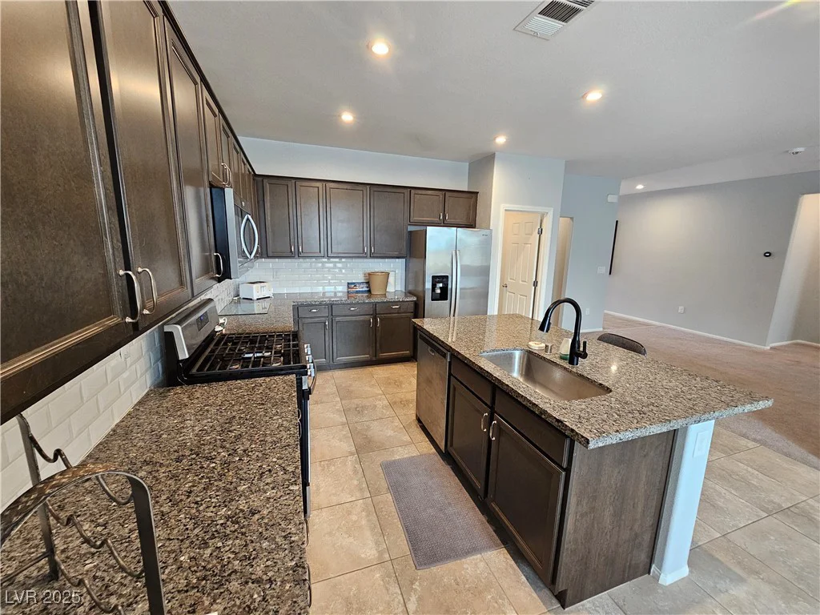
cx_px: 410
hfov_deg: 106.2
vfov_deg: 89.9
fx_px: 308
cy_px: 308
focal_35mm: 13
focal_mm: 2.2
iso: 250
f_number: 2.2
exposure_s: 1/60
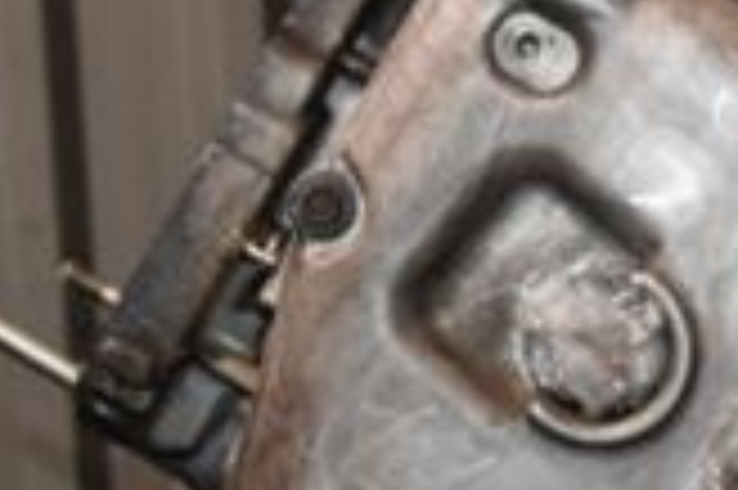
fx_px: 2929
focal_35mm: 143
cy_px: 391
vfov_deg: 9.6
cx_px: 702
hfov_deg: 14.2
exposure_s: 1/60
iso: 800
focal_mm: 26
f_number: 5
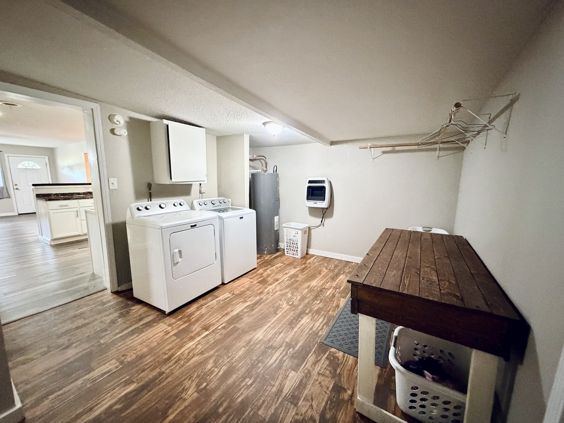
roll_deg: -0.4
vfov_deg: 85.7
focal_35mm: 14
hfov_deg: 102.1
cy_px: 212
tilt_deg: -10.5
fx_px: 228
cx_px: 282
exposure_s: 1/40
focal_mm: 2.22
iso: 1600
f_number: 2.2
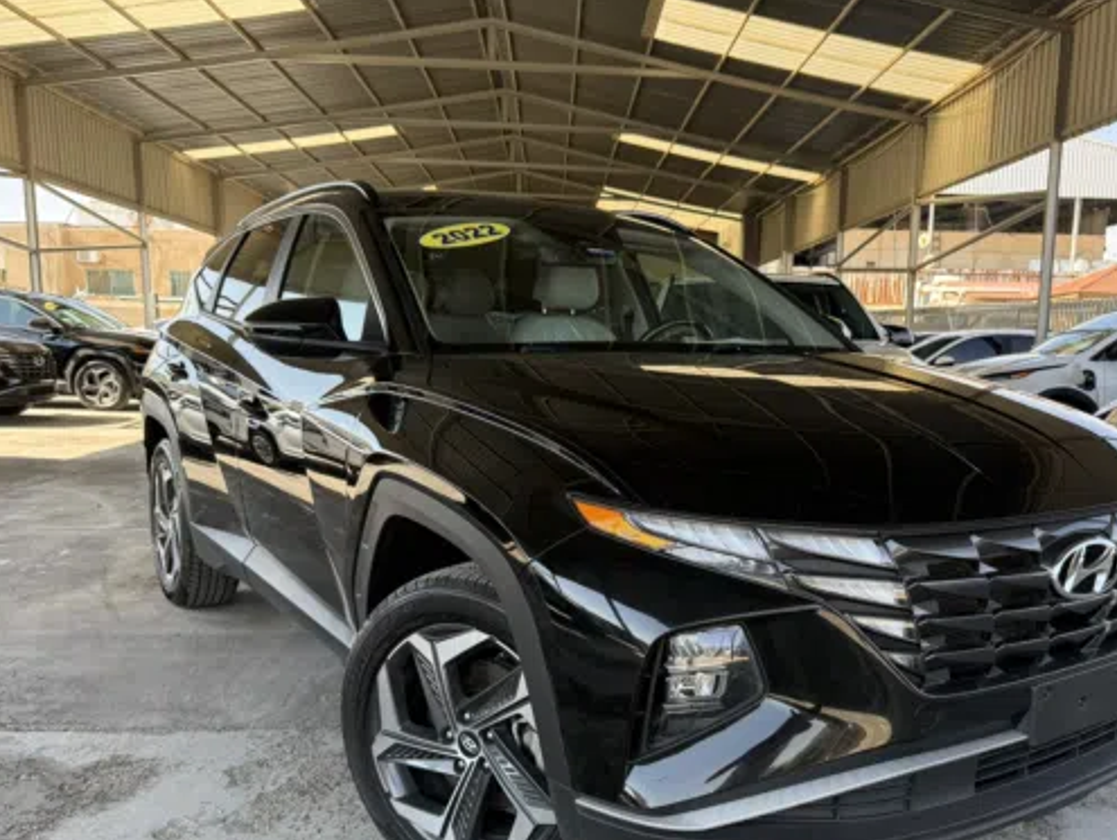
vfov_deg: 45.1
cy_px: 522
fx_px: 1001
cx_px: 659
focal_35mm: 31
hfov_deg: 57.9
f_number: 1.78
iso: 100
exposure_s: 1/612
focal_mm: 6.76
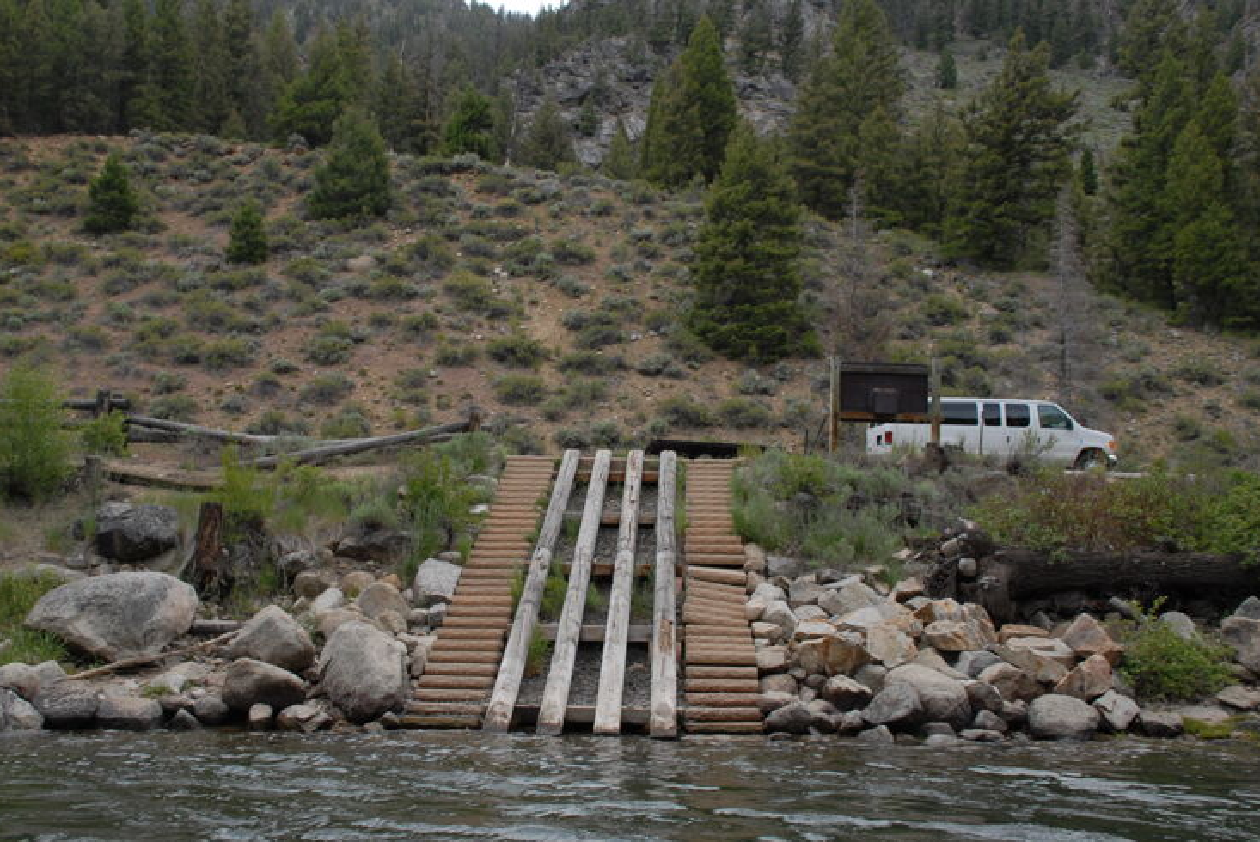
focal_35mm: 36
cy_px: 405
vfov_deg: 36.9
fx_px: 1261
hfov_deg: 53.1
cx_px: 590
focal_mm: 22
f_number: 7.1
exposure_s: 1/250
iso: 200
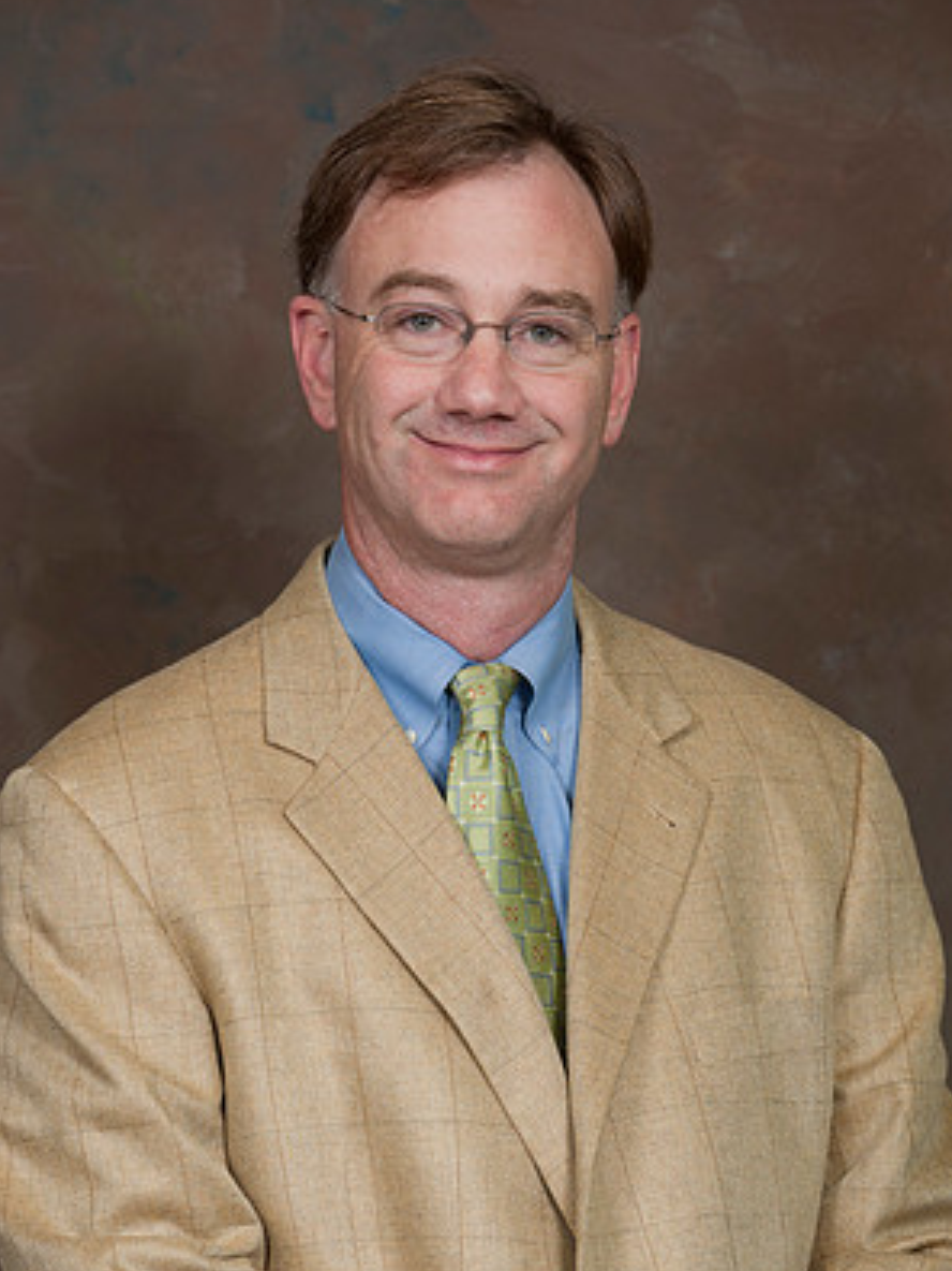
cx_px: 478
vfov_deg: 12.1
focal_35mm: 164
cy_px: 673
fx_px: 6017
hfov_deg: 9.0
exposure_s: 1/125
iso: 320
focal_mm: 150
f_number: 5.6
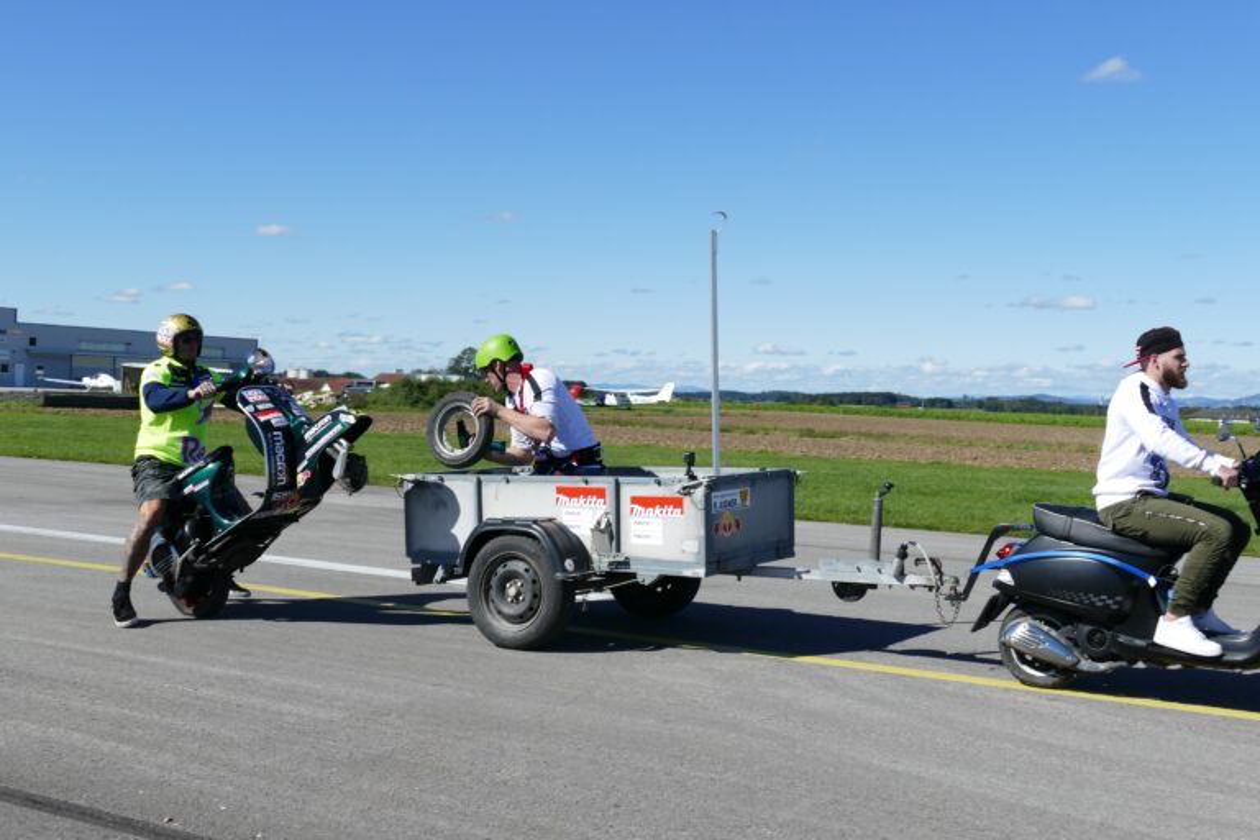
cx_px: 630
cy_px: 420
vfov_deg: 30.5
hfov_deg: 44.5
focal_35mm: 44
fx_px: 1540
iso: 125
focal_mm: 16
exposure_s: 1/1600
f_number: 4.5
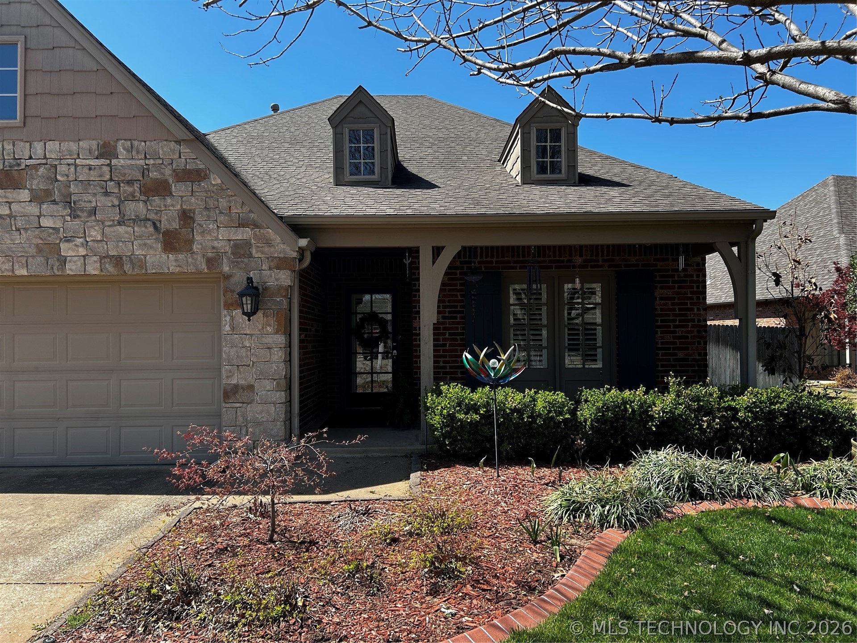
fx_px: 644
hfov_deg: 67.3
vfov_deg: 53.1
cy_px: 322
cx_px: 428
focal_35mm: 26
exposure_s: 1/1934
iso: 50
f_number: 1.5
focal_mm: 5.7
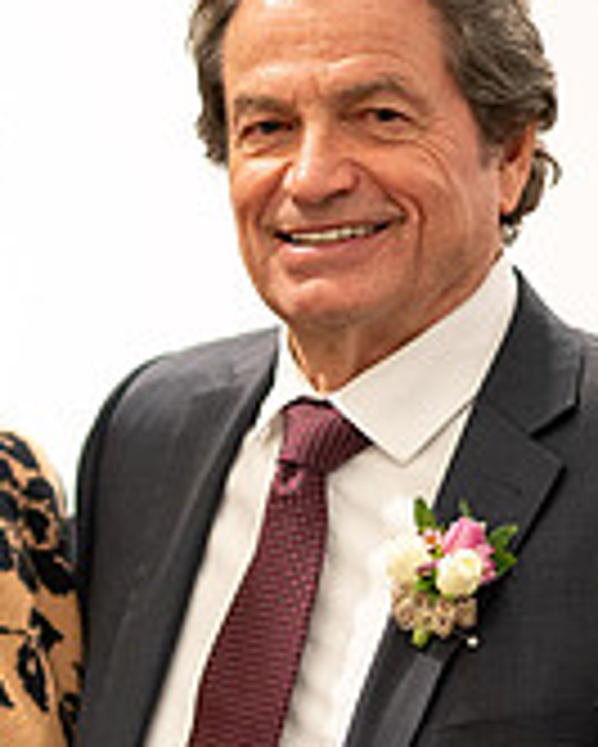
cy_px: 587
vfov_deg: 5.6
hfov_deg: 4.5
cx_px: -189
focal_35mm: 344
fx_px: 7603
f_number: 1.6
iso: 1000
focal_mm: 105
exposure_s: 1/80
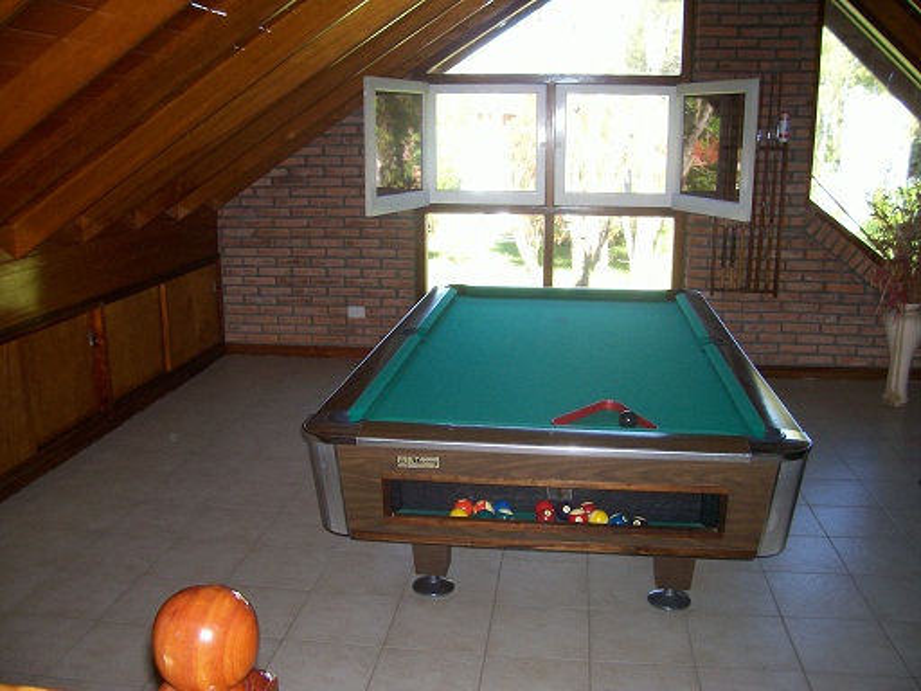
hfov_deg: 54.0
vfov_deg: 41.8
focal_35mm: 34
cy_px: 346
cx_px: 460
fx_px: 905
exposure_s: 1/112
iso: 140
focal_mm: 5.6
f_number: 2.7
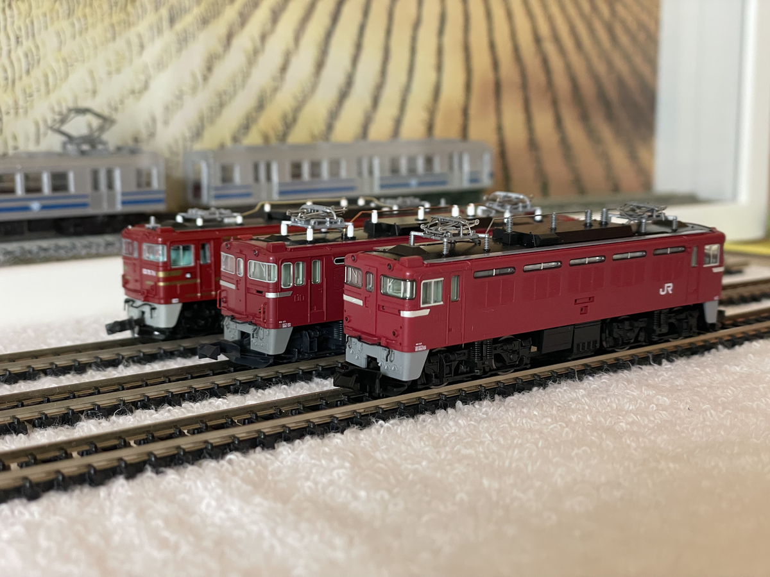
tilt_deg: -8.3
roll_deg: +1.3
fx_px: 1157
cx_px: 385
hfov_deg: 36.8
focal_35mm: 52
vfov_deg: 28.0
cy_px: 288
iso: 200
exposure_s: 1/83
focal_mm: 6
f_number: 2
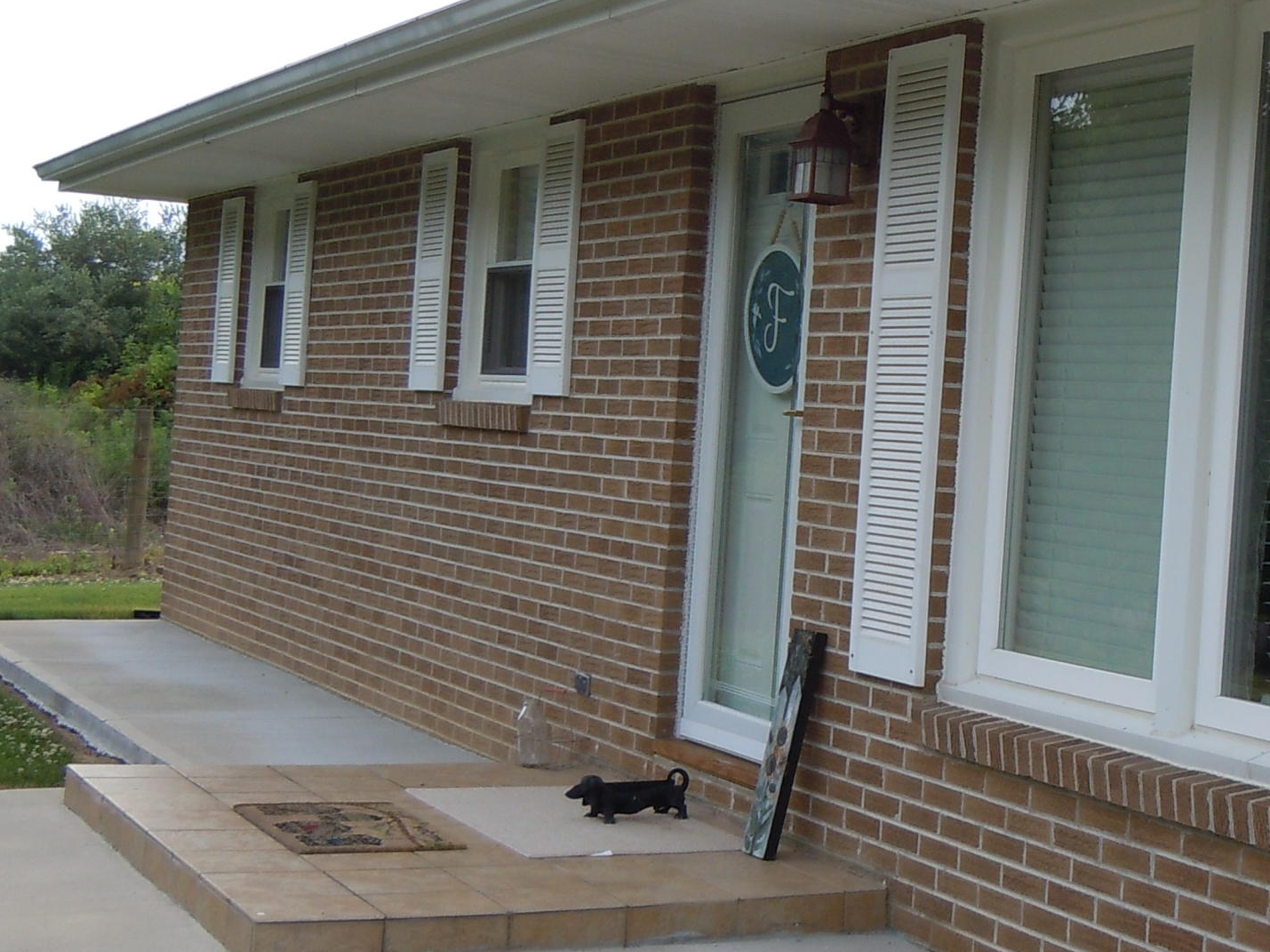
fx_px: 2311
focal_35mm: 63
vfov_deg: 23.3
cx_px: 978
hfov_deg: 30.1
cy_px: 440
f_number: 3.5
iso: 100
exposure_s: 1/400
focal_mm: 5.4
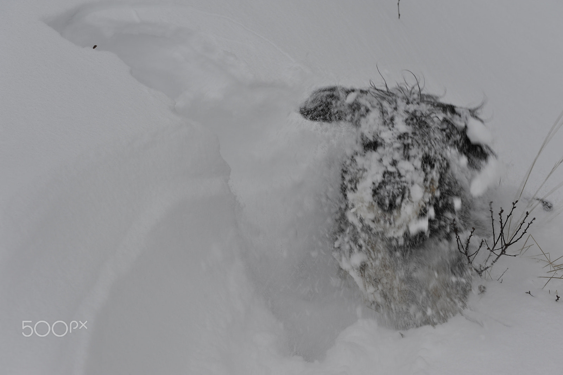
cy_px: 188
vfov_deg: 19.4
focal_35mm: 70
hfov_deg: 28.9
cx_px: 282
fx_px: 1094
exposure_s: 1/160
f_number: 10
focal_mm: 70
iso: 400
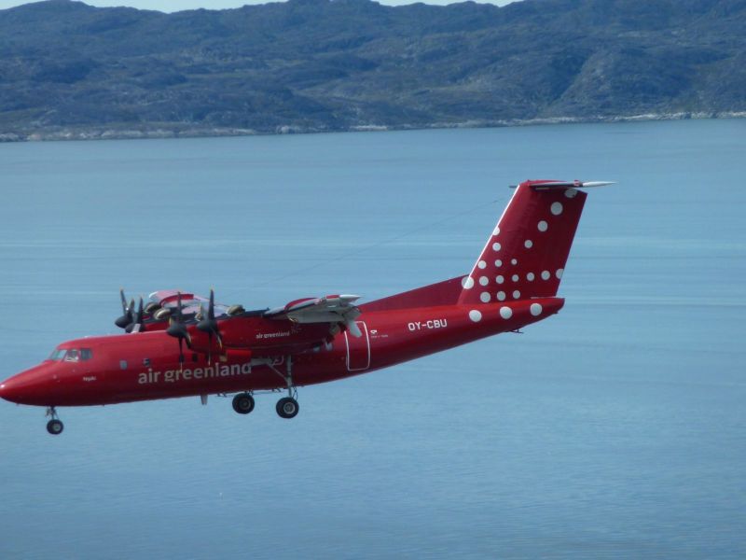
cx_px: 373
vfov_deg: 5.0
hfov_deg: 6.6
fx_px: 6465
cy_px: 280
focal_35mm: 300
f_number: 5.6
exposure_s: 1/1000
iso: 160
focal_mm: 49.2
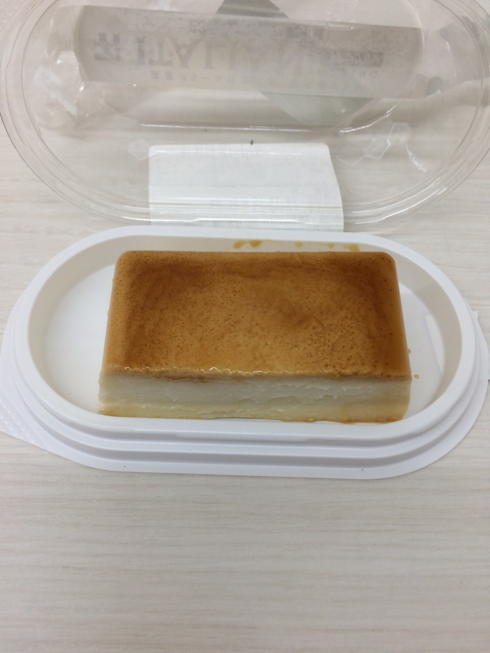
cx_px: 245
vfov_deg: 61.7
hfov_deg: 48.2
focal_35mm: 29
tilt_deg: -61.8
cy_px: 326
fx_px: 547
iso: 50
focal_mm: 4.15
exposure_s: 1/60
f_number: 2.2
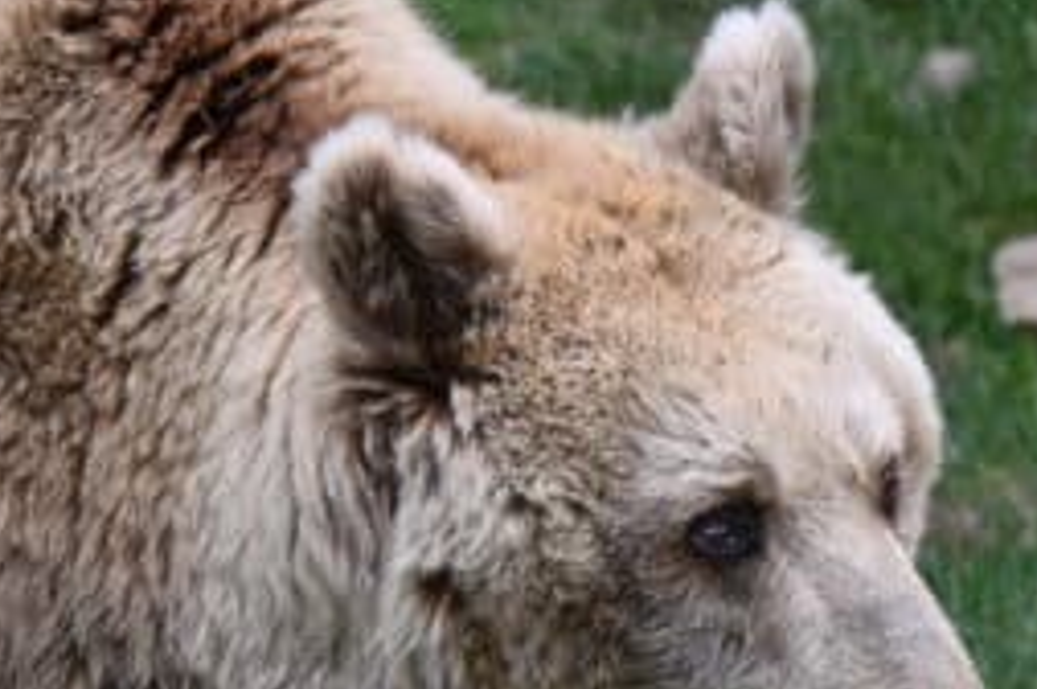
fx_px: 32796
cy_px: 890
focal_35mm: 1140
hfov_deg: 1.8
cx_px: 66
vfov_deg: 1.2
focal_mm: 250
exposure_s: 1/500
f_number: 6.3
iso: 1000
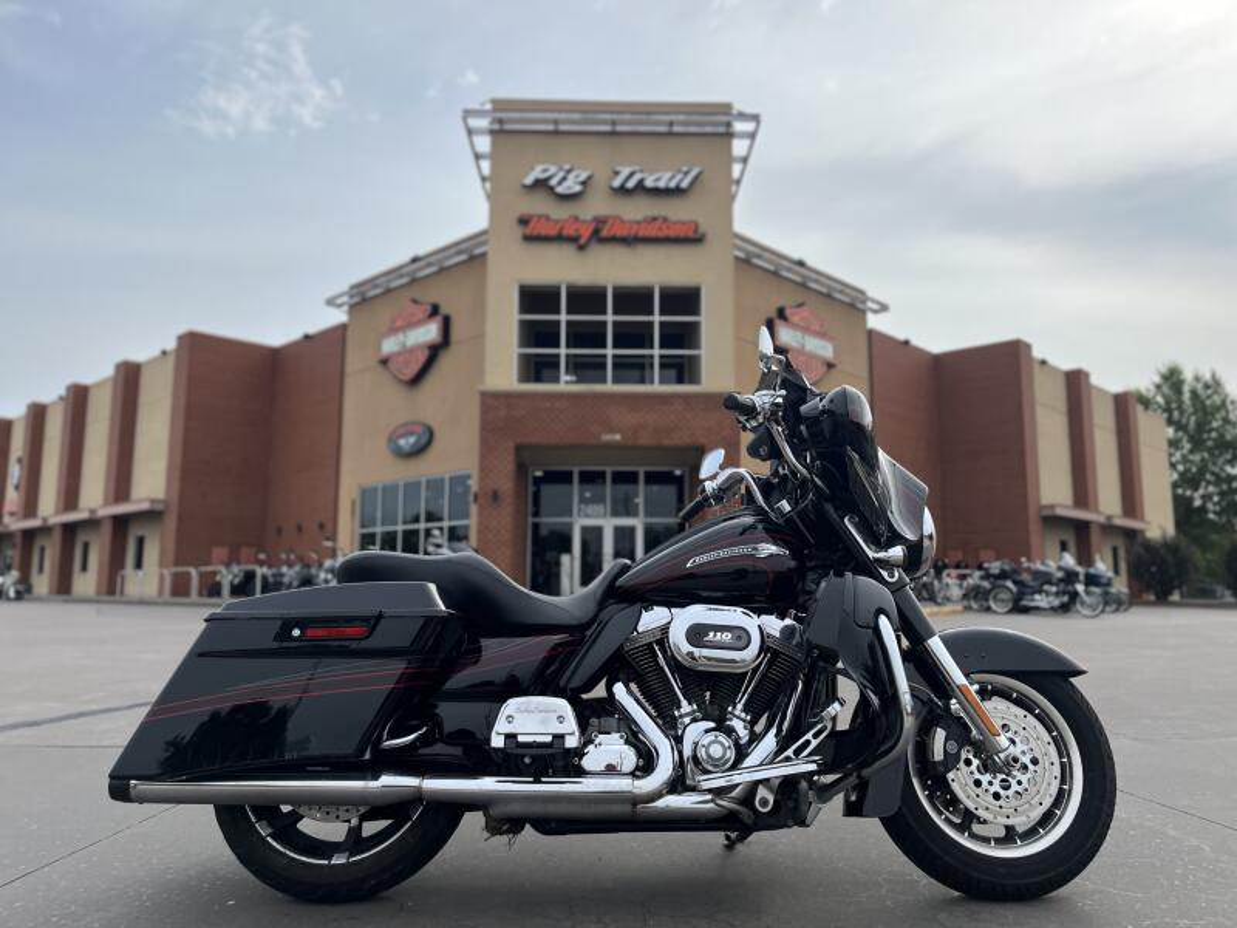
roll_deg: -0.7
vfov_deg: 53.1
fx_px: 929
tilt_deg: +7.6
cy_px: 464
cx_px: 618
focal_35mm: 26
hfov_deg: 67.3
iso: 50
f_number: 1.6
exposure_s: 1/3745
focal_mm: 5.1
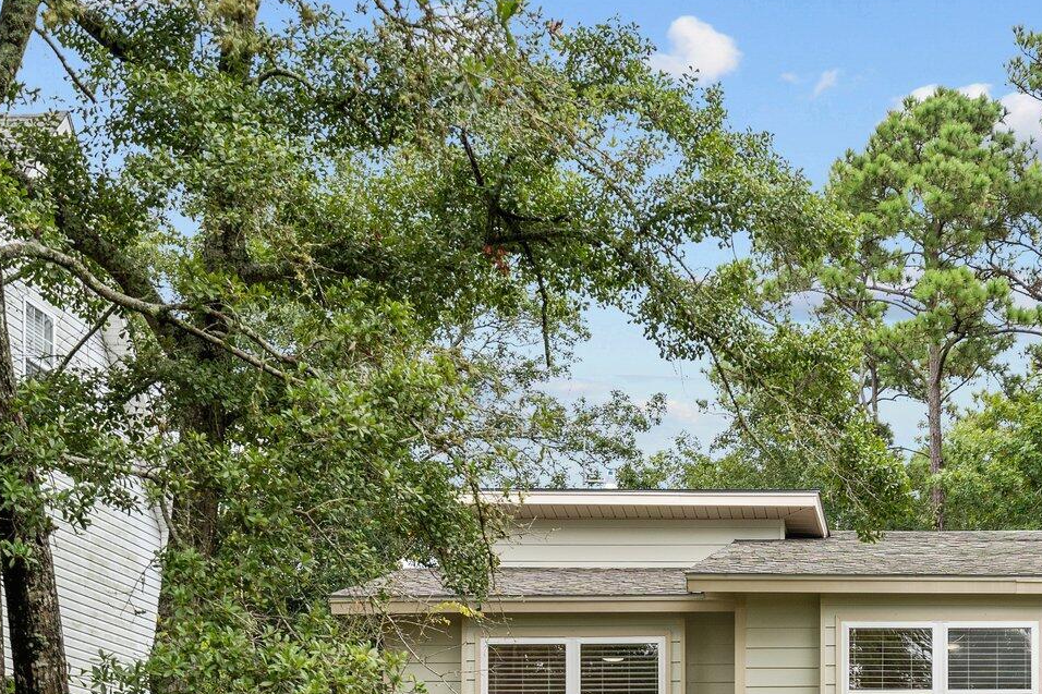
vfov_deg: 17.7
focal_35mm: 75
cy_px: 716
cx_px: 943
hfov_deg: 26.1
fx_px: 2170
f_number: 4
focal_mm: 35
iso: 400
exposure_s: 1/800
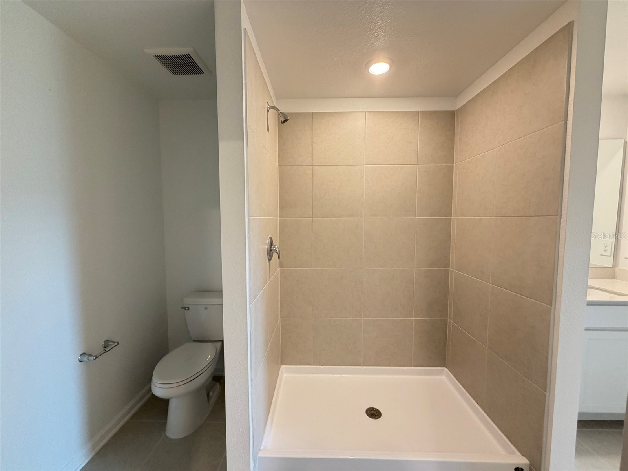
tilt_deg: -4.2
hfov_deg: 102.1
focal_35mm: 14
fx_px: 254
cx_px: 314
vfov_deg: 85.7
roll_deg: +0.7
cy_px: 236
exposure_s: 1/60
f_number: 2.2
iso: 400
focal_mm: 2.22
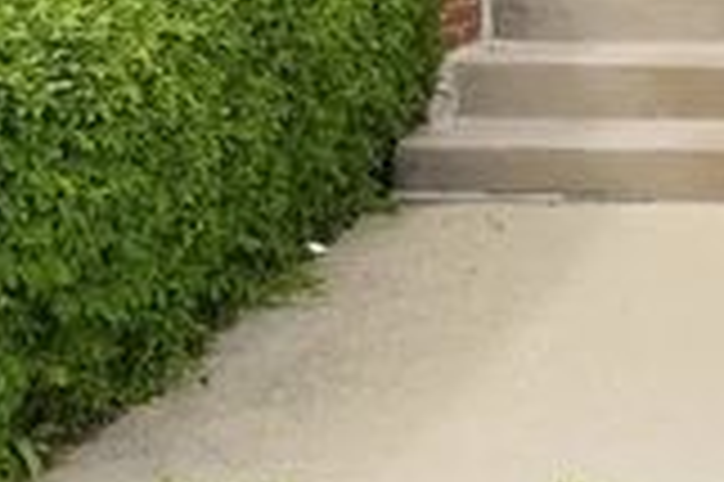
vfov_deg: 11.3
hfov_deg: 18.7
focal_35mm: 89
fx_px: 1788
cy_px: -849
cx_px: 1232
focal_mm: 14
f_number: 5
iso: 100
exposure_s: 1/250
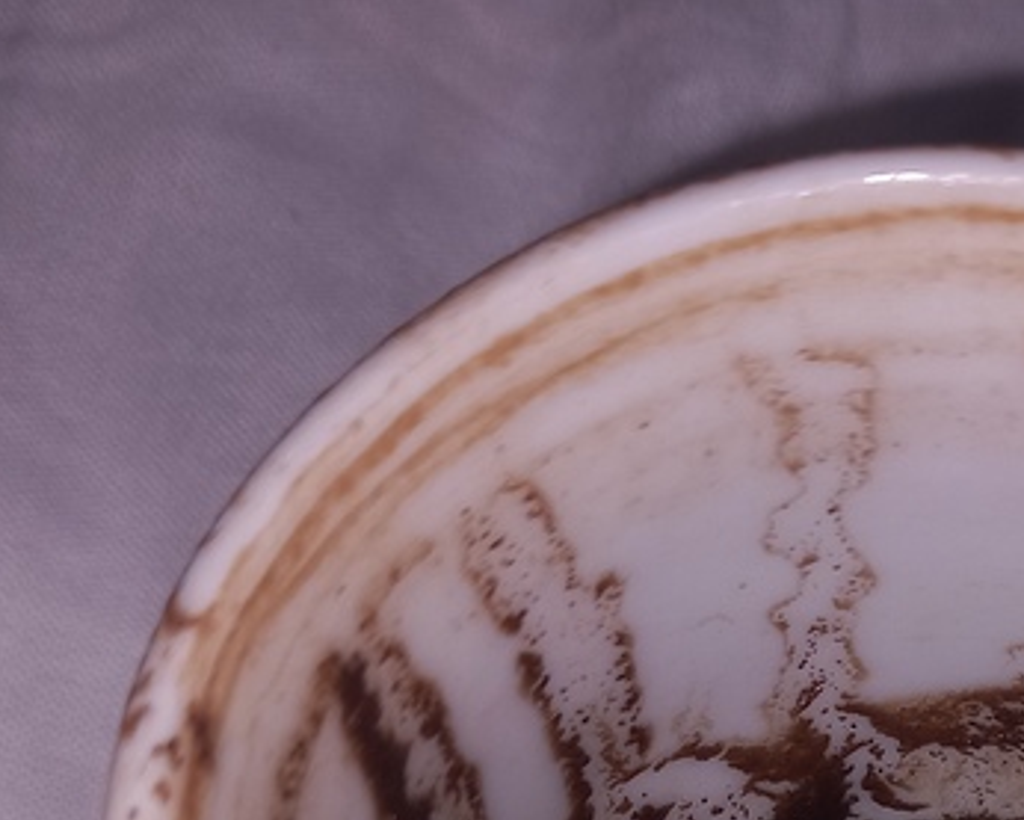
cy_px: 1166
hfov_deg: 26.0
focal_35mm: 70
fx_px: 2122
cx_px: 983
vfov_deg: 19.5
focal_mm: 4
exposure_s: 1/114
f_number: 1.8
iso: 20
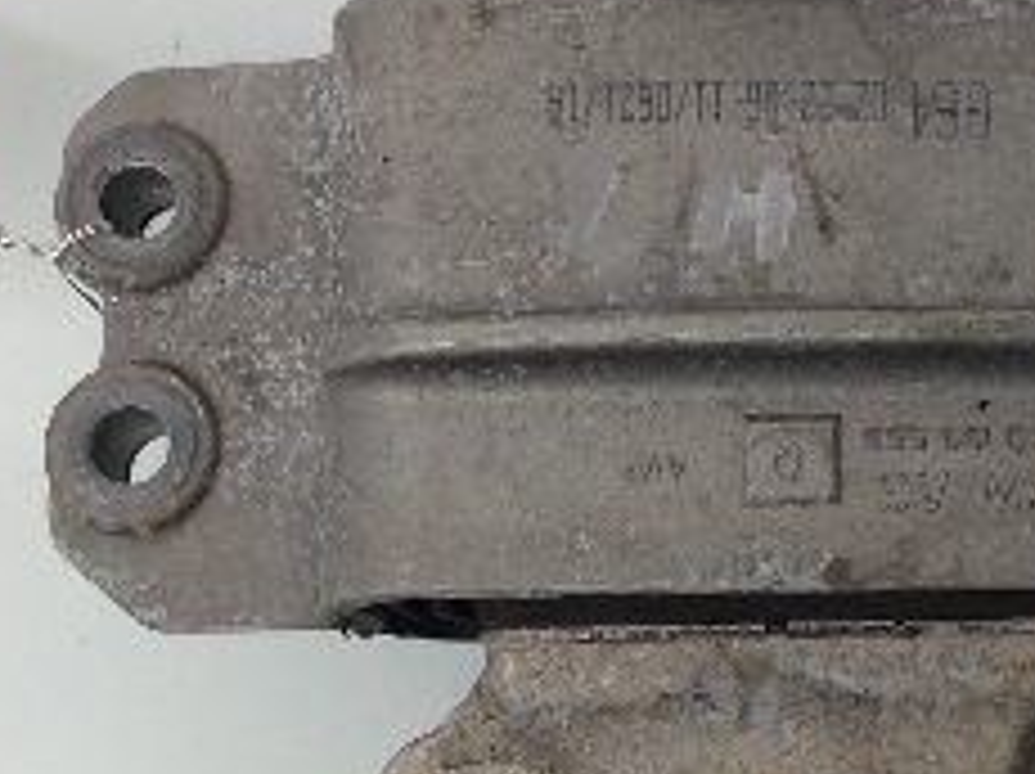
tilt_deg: -80.2
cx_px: 742
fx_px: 2658
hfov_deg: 21.9
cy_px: 432
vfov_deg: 16.6
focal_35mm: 89
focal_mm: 3.3
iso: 40
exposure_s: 1/60
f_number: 2.4
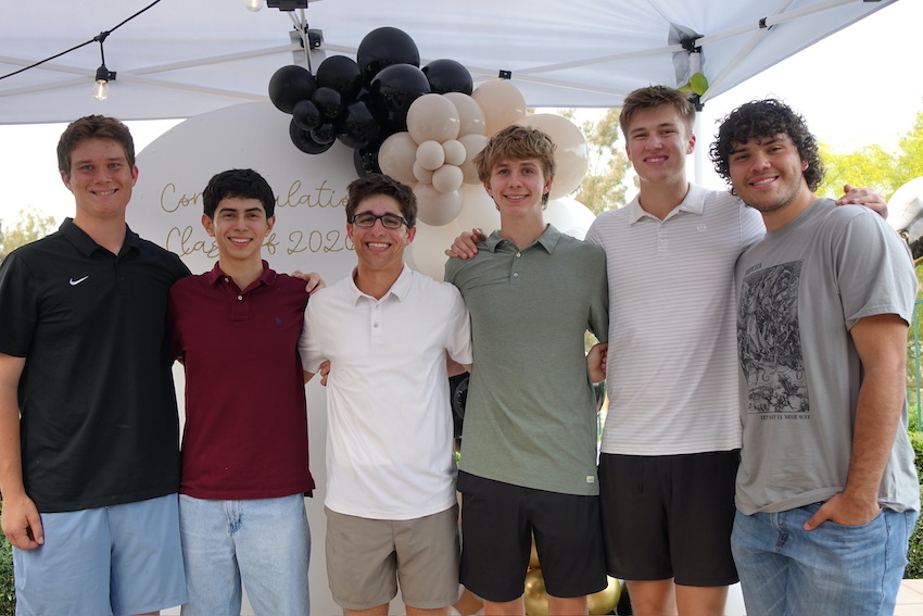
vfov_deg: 31.9
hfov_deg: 46.4
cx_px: 462
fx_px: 1077
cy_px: 308
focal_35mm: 42
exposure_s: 1/50
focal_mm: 15.45
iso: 125
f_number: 2.8
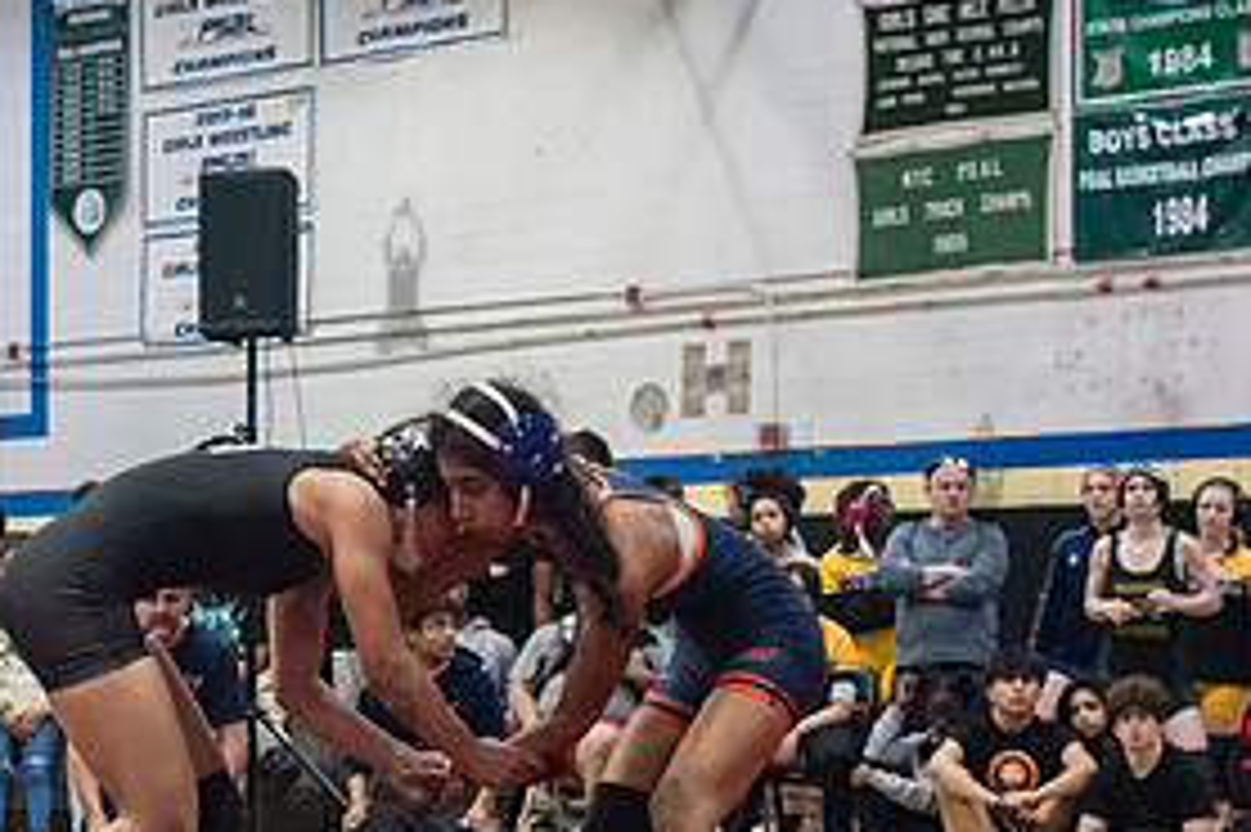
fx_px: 3508
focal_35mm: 101
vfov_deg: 13.4
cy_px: 708
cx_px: 401
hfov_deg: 20.1
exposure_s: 1/400
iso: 6400
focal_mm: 35
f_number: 3.5
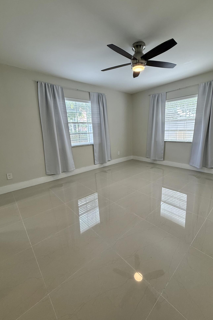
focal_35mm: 15
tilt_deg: -13.4
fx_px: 133
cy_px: 161
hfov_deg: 77.0
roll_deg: +1.5
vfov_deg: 100.4
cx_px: 119
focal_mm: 2.22
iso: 125
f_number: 2.2
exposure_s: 1/120
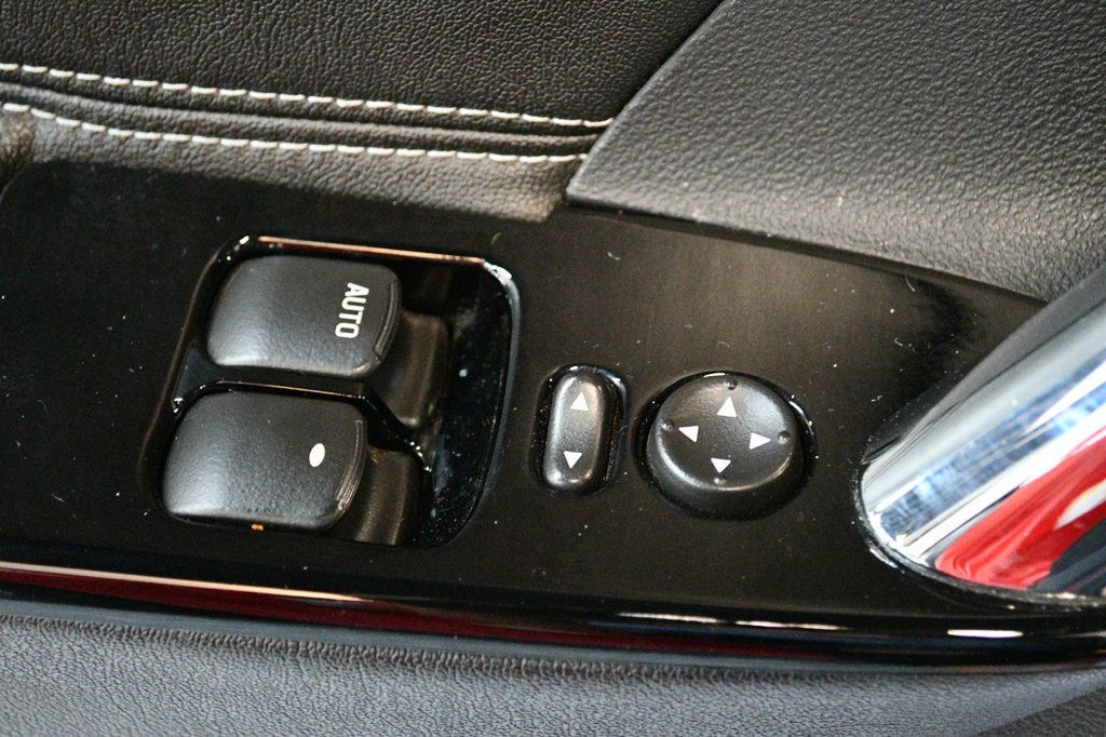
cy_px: 368
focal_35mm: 63
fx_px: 1935
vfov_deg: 21.6
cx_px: 553
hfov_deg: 31.9
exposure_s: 1/60
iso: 11400
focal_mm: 42
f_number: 5.3
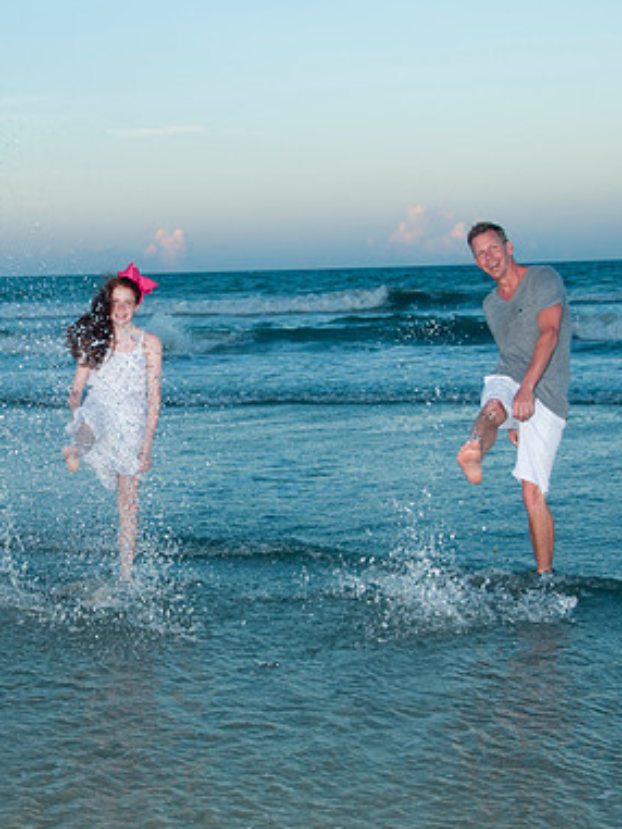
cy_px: 414
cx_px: 111
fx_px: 1892
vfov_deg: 24.7
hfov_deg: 18.5
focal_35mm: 79
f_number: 5
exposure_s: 1/200
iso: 100
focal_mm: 36
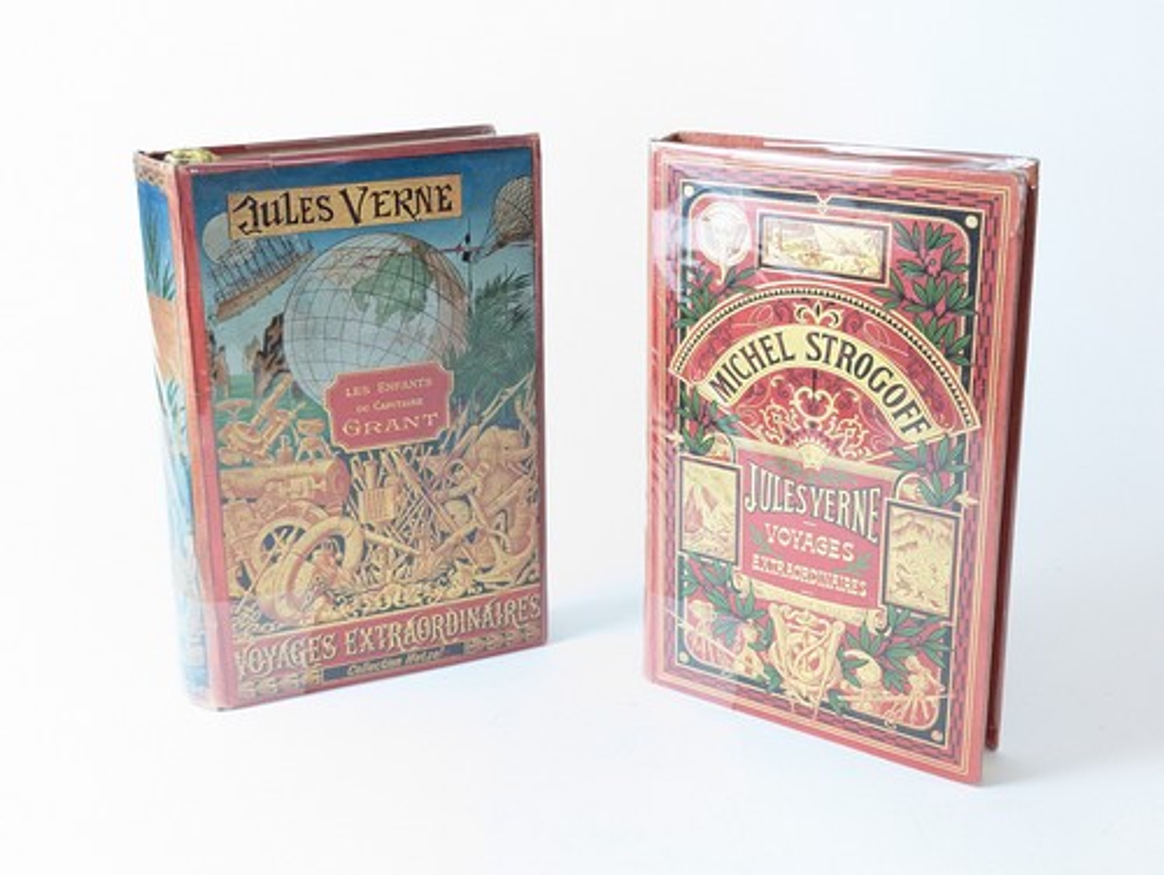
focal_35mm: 48
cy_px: 438
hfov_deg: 39.6
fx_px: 1616
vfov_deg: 30.3
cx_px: 582
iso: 226
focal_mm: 6.81
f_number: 1.85
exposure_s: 1/99.9
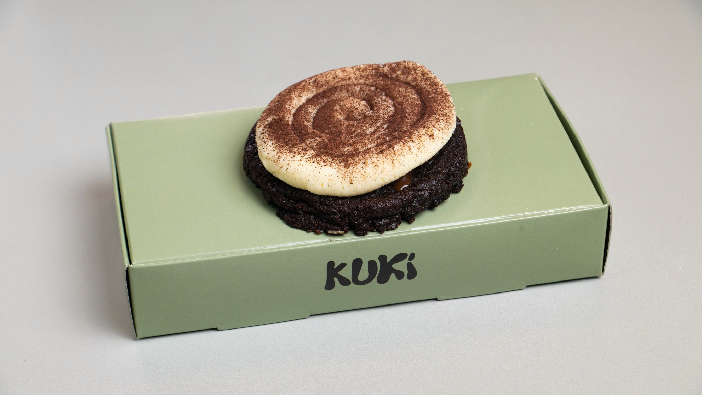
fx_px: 1794
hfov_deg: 22.1
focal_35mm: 96
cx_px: 351
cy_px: 198
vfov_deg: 12.6
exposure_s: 1/200
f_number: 8
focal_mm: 92
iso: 800
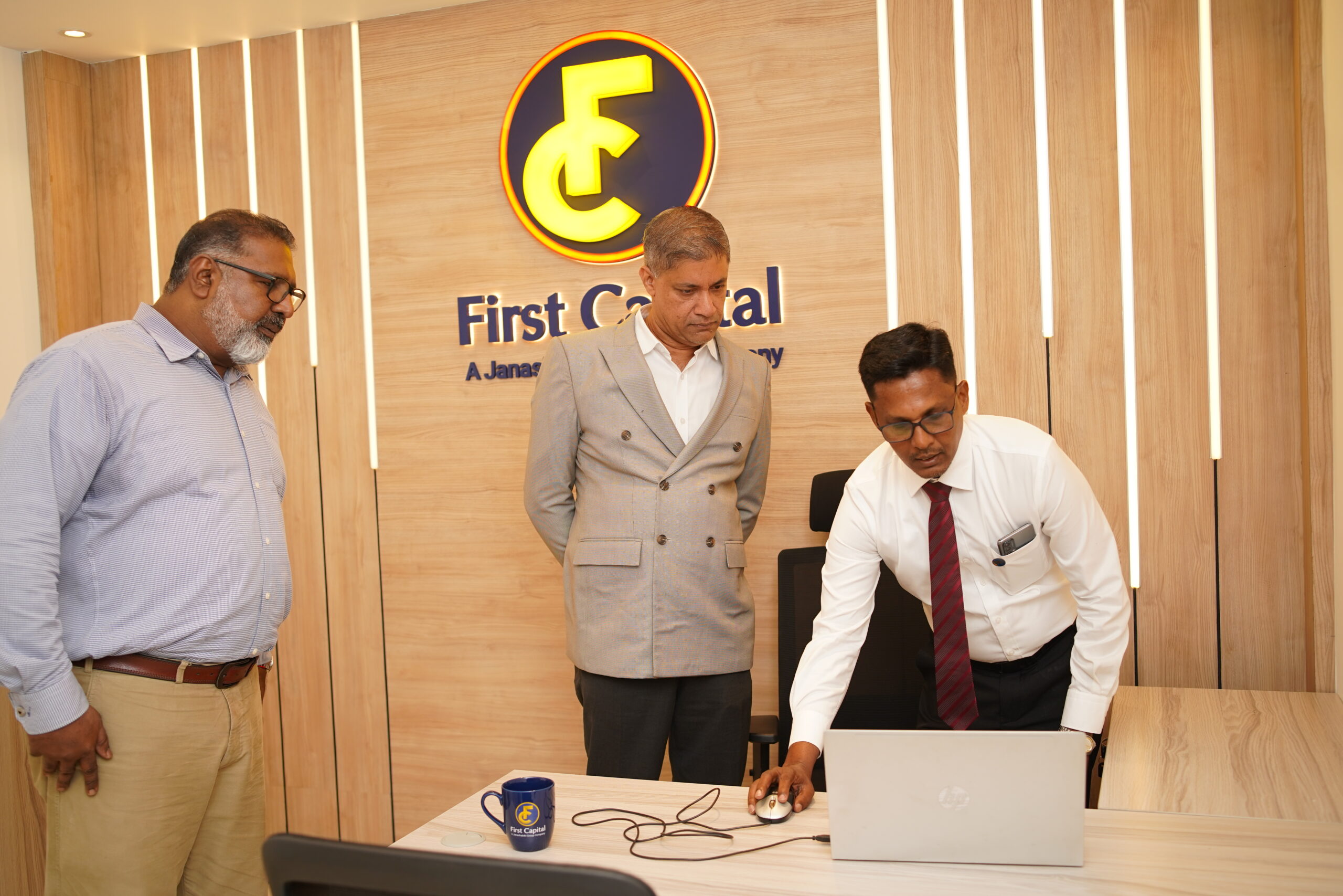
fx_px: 1306
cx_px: 672
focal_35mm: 35
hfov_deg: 54.4
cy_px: 448
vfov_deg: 37.9
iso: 320
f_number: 2.8
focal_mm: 35
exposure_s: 1/160
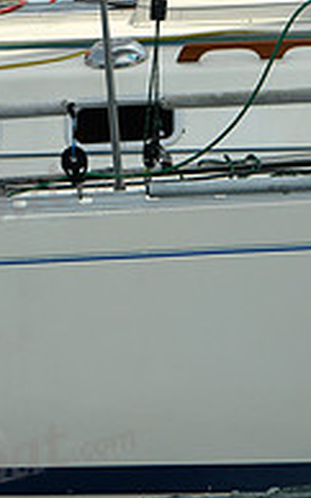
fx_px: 5596
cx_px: -357
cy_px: 117
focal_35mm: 412
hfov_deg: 3.2
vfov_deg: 5.1
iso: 320
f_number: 9
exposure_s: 1/1250
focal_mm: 135
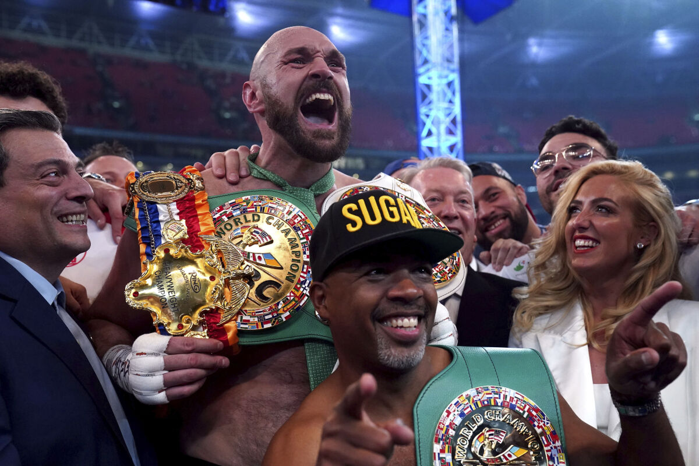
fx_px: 777
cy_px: 233
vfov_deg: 33.4
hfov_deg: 48.5
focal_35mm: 40
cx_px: 350
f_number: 4
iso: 6400
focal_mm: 40
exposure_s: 1/1250
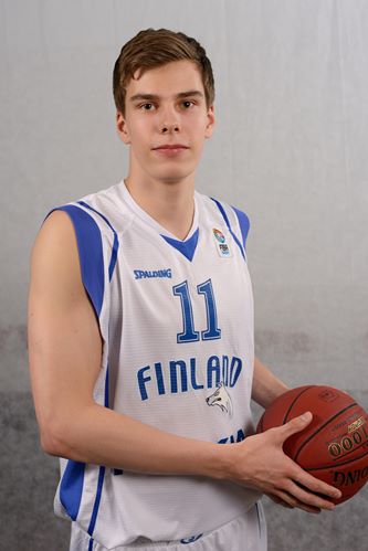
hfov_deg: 27.0
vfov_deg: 39.6
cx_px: 184
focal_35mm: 50
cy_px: 276
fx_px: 766
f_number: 5.6
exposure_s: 1/60
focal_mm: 50
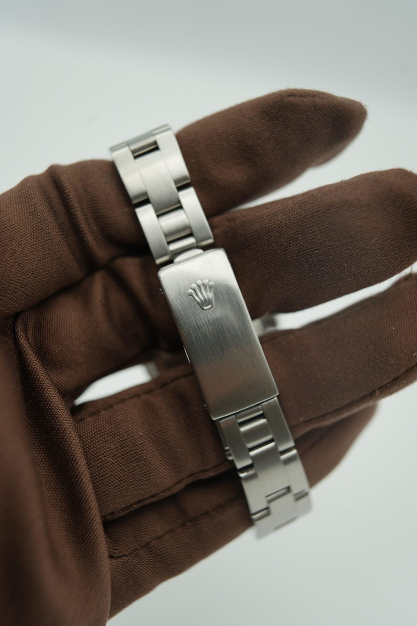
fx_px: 608
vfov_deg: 54.4
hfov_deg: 37.9
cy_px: 313
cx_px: 208
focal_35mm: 35
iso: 400
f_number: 5
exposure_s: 1/250
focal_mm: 35
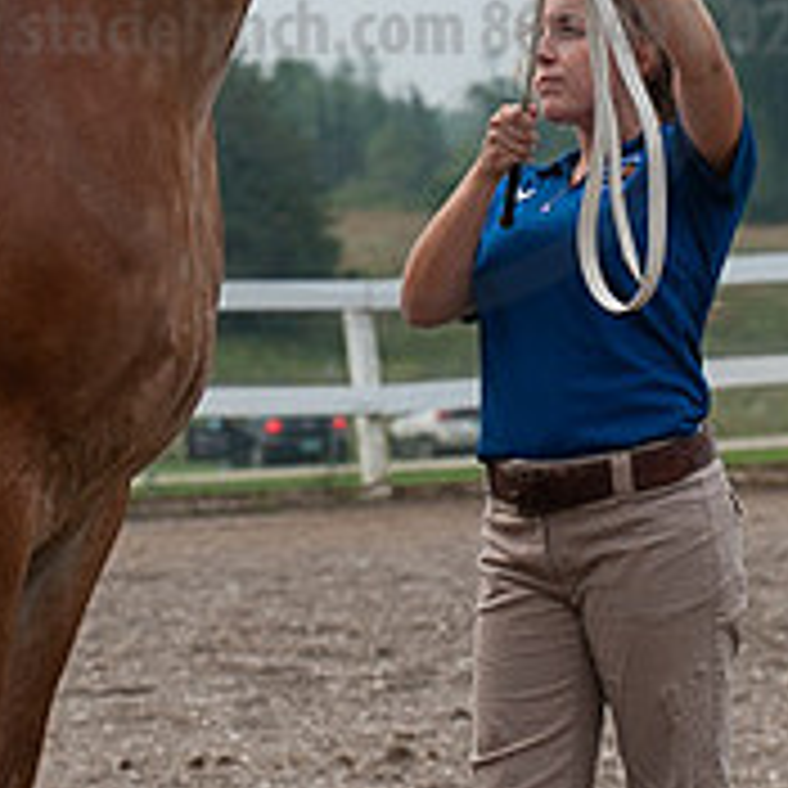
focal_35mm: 305
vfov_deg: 5.7
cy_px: -72
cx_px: 358
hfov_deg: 5.7
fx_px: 7855
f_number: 5.6
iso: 800
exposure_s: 1/1250
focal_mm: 140
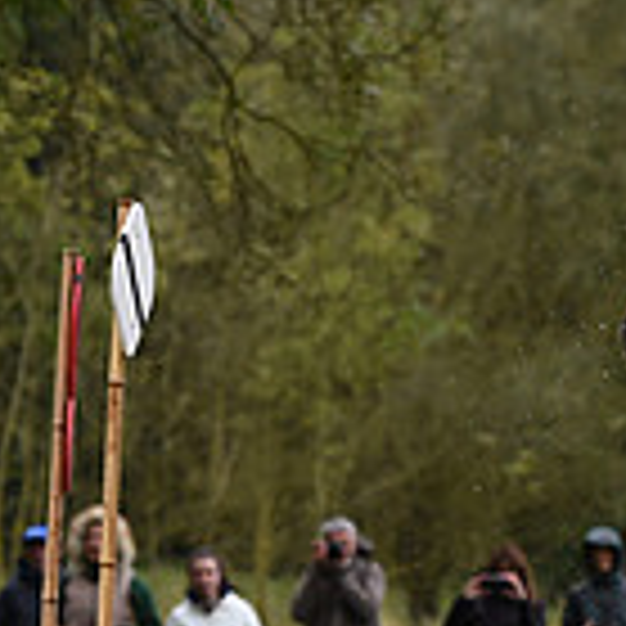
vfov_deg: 4.5
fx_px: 7959
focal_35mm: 389
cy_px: 640
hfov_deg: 4.4
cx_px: 1257
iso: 800
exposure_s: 1/1250
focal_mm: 110
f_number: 4.5
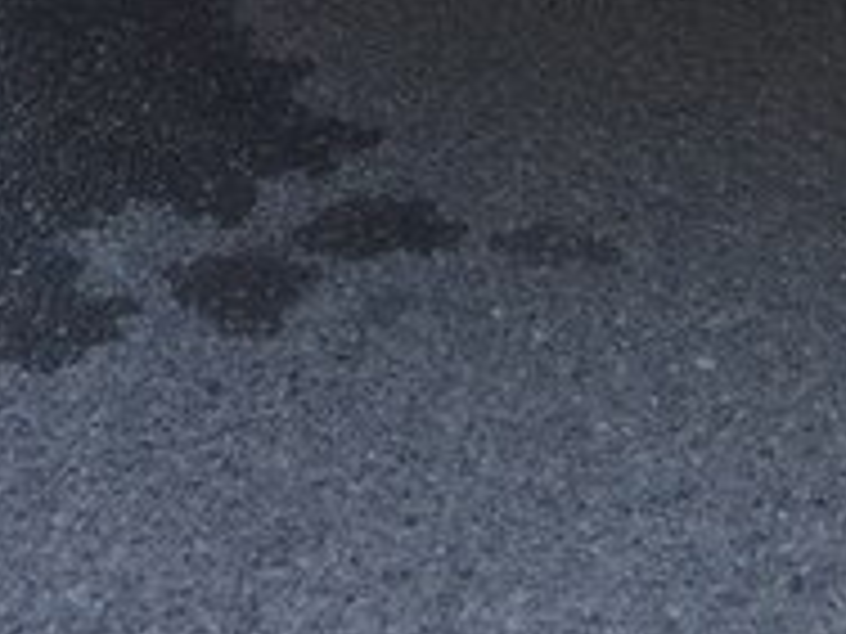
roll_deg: +0.6
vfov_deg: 13.4
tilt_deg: -12.1
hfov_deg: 18.7
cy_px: -402
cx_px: 873
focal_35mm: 102
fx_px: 2493
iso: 32
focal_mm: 4.15
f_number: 2.2
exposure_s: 1/332
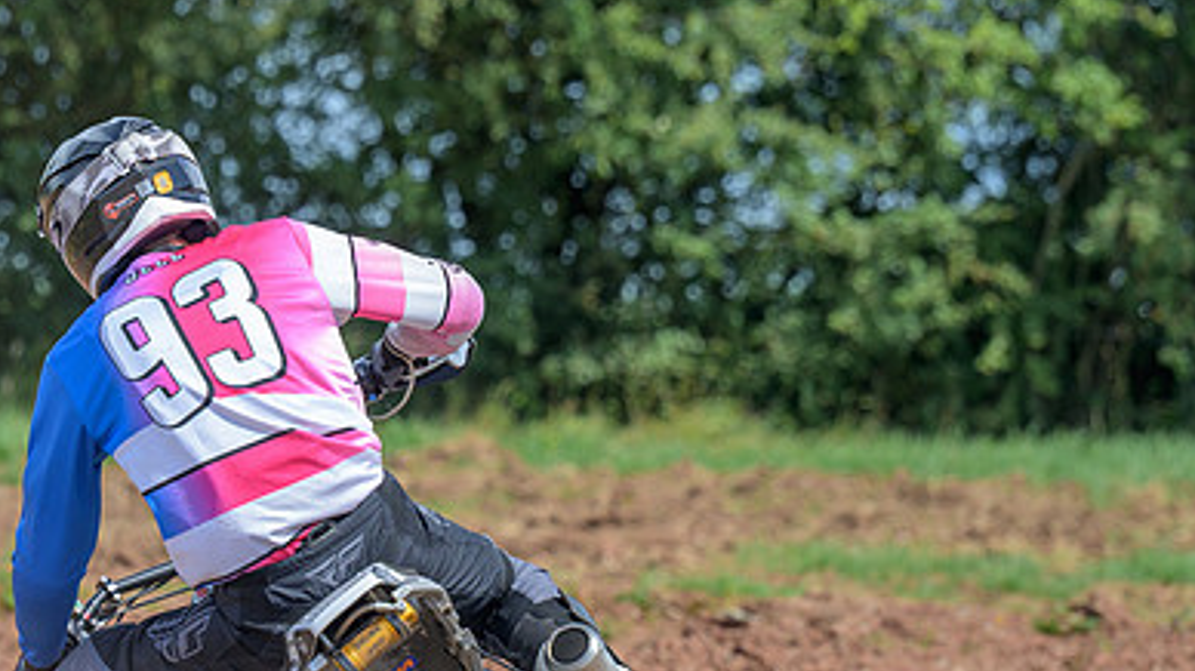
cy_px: 537
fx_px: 13431
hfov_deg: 5.1
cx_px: 277
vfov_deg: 2.9
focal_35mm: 424
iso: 64
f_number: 4
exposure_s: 1/320
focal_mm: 160
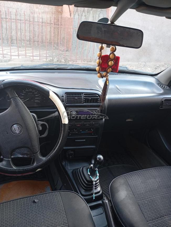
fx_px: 184
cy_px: 114
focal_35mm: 28
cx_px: 86
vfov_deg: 63.4
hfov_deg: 49.9
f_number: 1.8
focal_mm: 4.27
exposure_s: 1/50
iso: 430
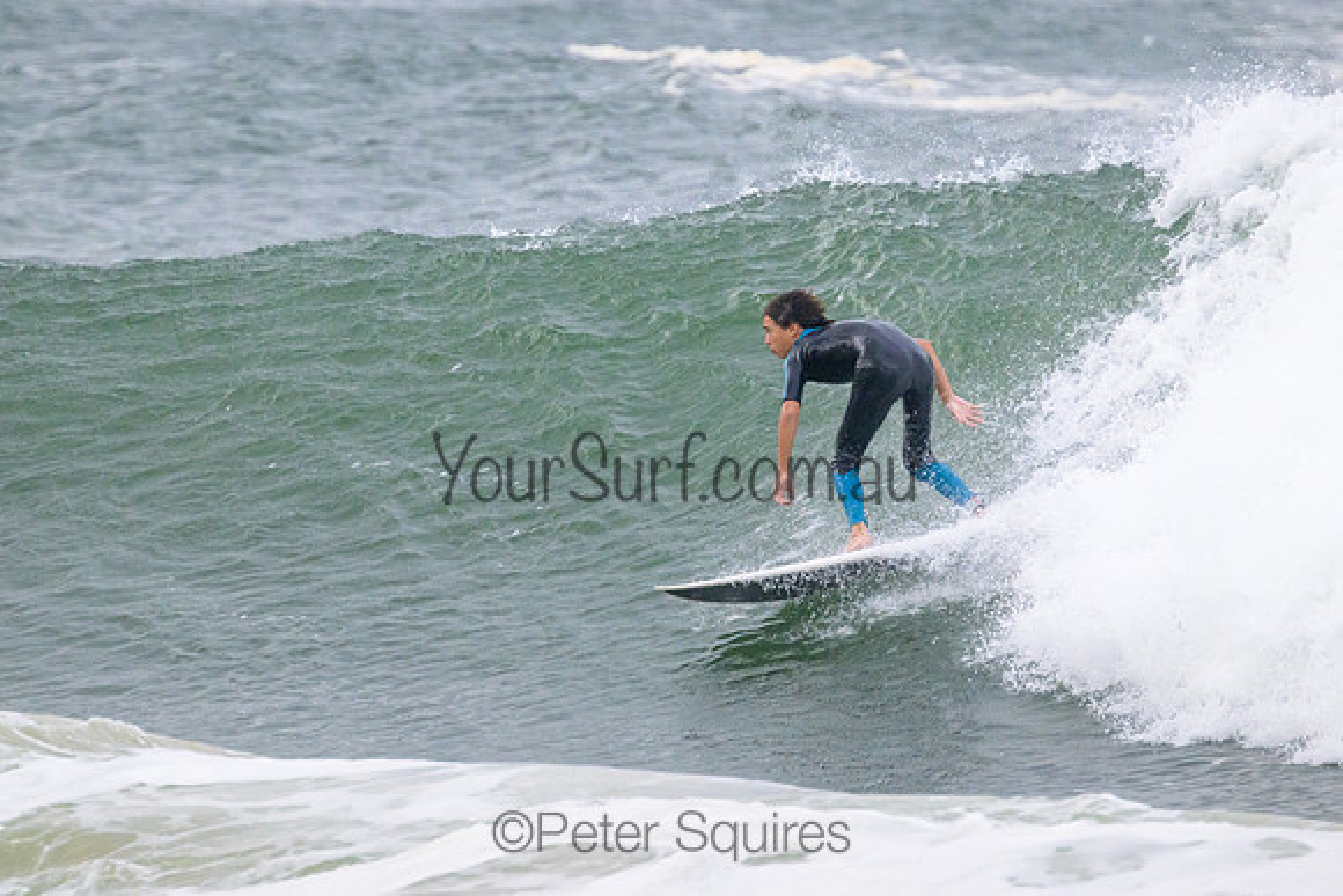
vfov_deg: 1.5
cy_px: 397
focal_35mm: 891
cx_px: 748
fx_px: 33249
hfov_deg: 2.3
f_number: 11
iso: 2500
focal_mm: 800
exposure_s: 1/2000
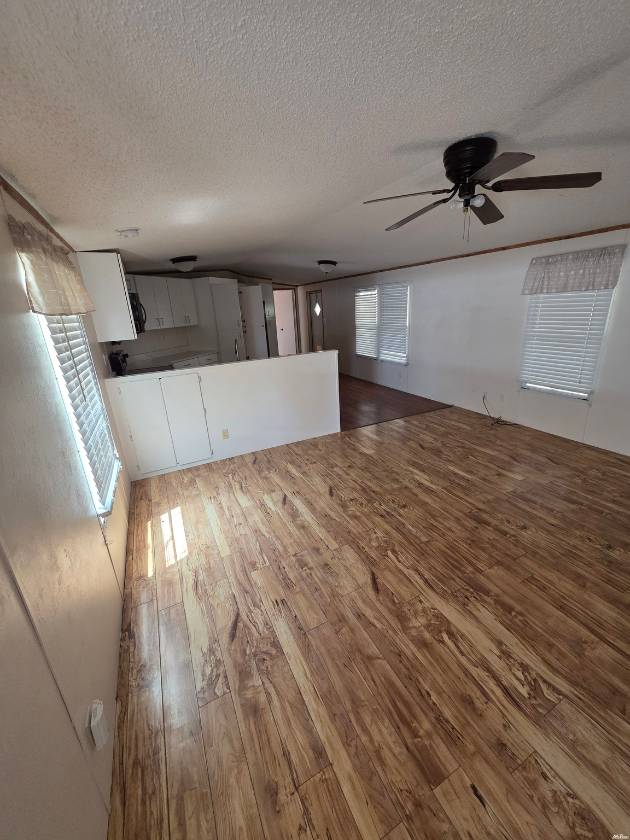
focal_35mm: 13
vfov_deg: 106.2
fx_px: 315
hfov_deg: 89.9
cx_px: 315
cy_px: 420
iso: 250
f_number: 1.9
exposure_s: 1/120
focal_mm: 2.2
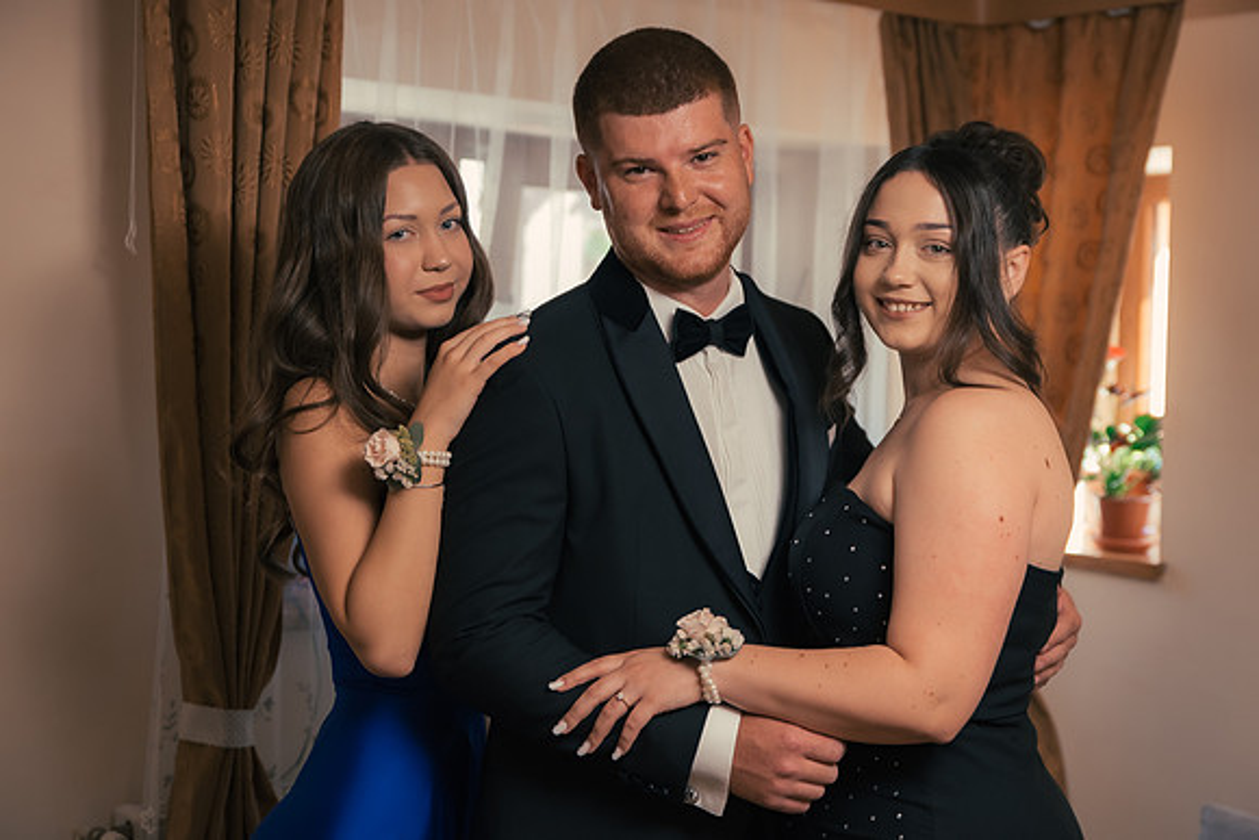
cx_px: 658
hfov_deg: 35.3
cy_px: 367
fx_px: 1981
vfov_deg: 23.9
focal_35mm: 57
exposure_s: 1/160
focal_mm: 50
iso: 640
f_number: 2.8
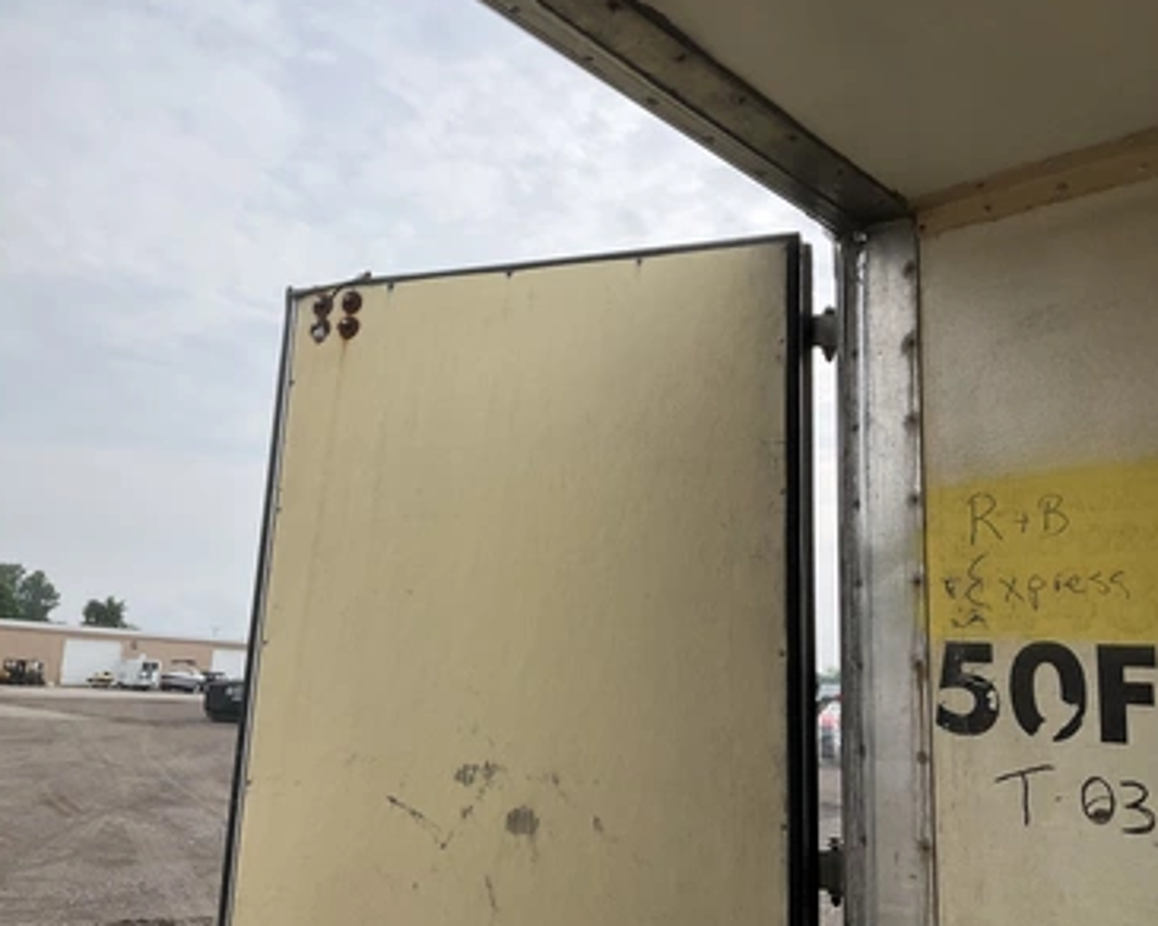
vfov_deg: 47.1
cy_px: 457
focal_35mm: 31
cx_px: 590
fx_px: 1062
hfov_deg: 57.2
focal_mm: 3
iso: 25
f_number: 1.8
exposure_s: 1/944
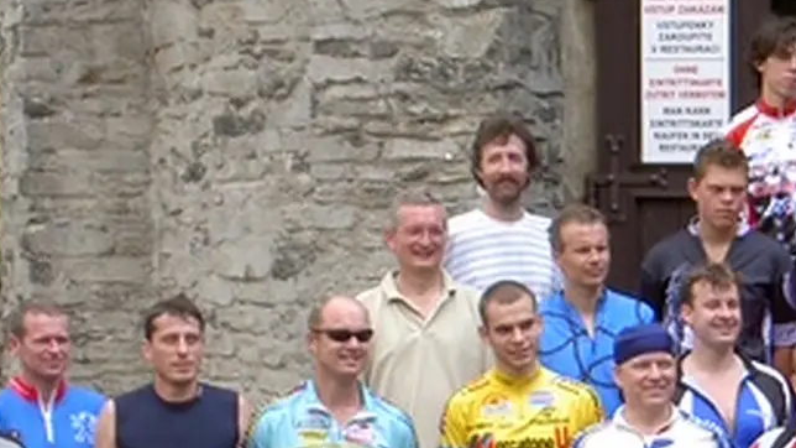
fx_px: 4284
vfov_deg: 6.0
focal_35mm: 203
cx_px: 743
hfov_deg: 10.5
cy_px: 420
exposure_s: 1/125
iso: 50
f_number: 4.2
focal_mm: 12.4
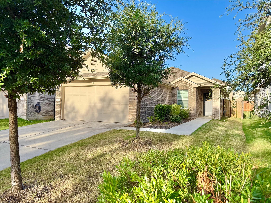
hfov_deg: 71.6
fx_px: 188
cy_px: 102
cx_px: 136
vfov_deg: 56.8
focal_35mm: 24
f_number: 1.78
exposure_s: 1/2232
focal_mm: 6.76
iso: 80
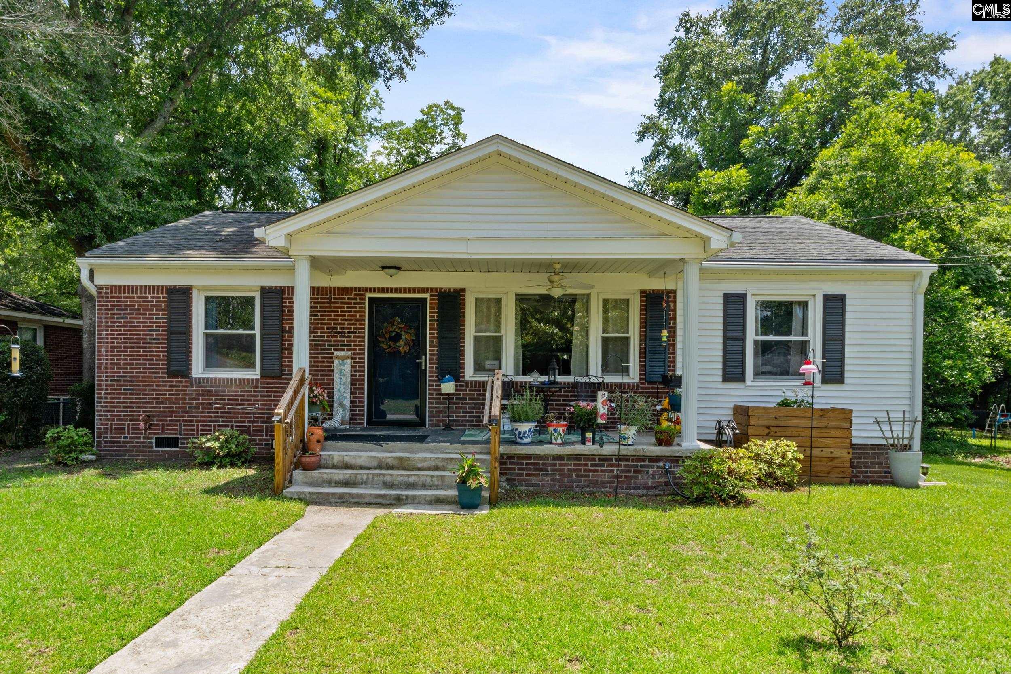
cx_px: 506
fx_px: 463
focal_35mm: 16
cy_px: 337
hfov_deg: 95.0
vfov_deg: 72.1
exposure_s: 1/15
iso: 50
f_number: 16
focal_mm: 11
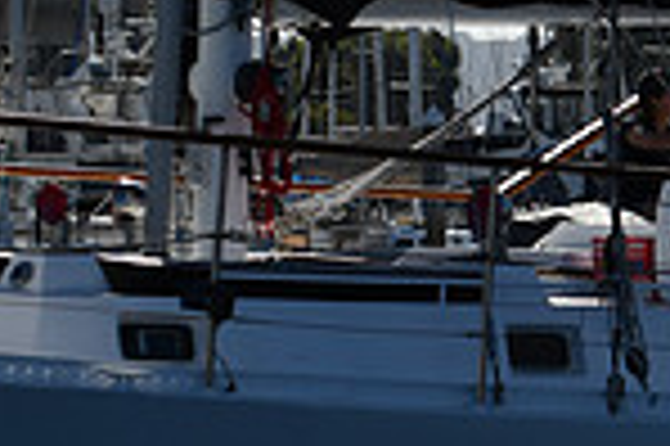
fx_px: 7603
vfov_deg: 3.4
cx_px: 1228
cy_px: 38
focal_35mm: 409
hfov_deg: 5.0
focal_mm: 70
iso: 100
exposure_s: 1/640
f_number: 9
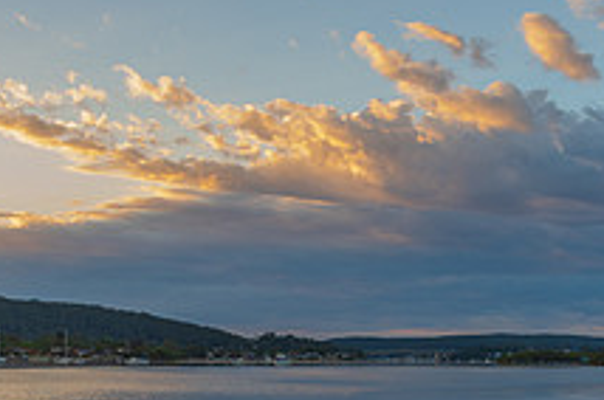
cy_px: 385
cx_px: 360
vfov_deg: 18.0
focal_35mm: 74
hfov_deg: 27.3
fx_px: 1240
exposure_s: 1.6
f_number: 8
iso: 40
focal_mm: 24
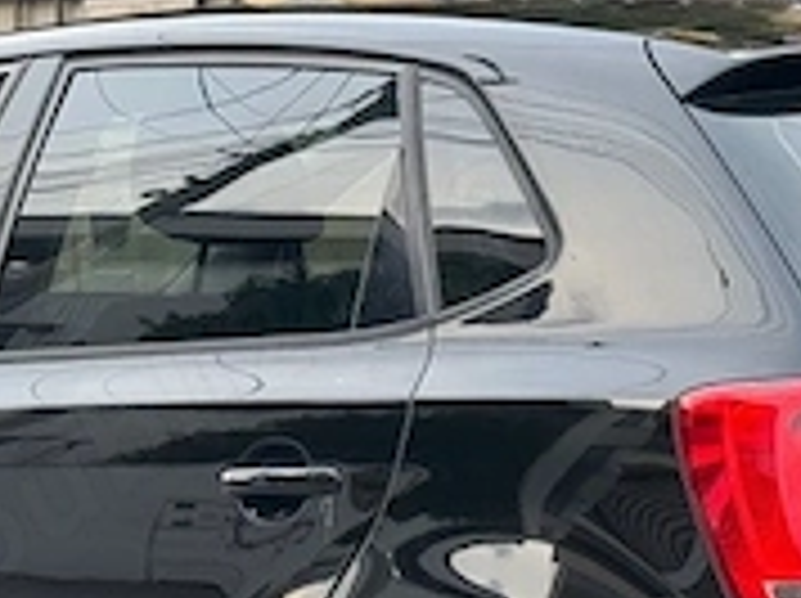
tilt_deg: -3.4
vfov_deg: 9.1
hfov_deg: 12.2
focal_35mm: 162
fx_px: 3744
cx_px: 410
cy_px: 396
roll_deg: +0.6
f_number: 1.78
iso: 125
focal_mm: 6.76
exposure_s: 1/60
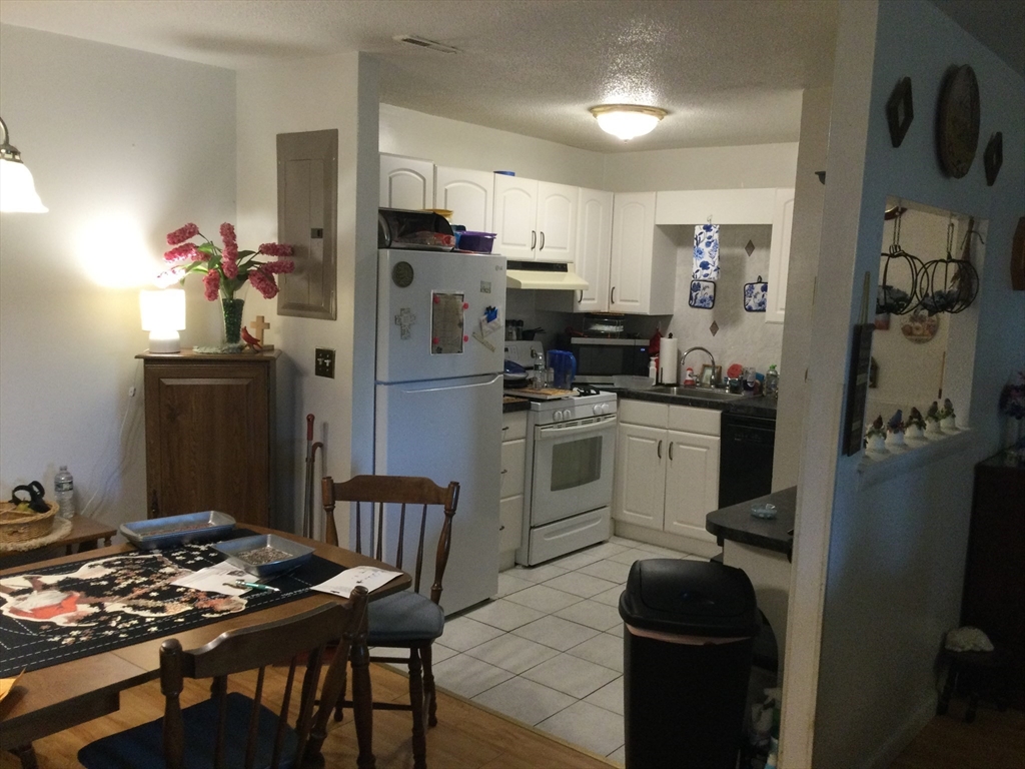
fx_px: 918
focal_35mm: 31
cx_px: 512
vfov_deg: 45.4
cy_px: 384
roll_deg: -2.5
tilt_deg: -7.3
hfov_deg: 58.4
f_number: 2.4
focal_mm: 3.3
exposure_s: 1/30
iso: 100
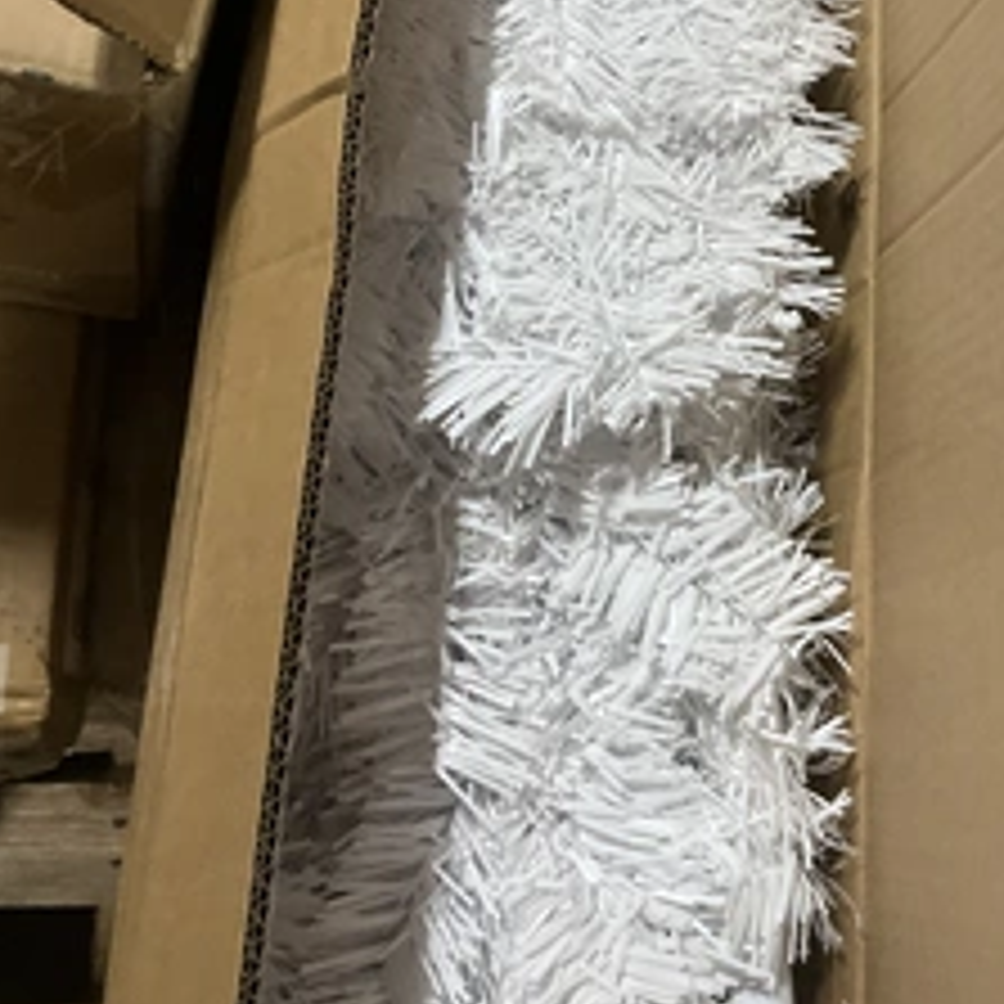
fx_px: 1509
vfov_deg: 36.3
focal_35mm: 46
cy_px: 320
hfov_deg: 36.7
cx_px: 585
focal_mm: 3
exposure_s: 1/30
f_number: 1.8
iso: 250
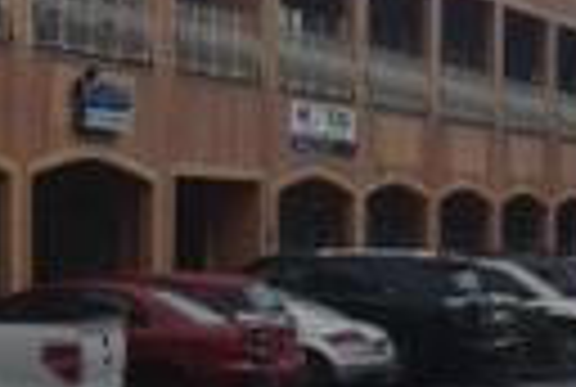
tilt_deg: -0.6
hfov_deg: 11.7
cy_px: 256
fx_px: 2742
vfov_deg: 8.1
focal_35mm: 171
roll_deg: -0.8
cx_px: -153
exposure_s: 1/903
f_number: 2.4
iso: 50
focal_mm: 4.12
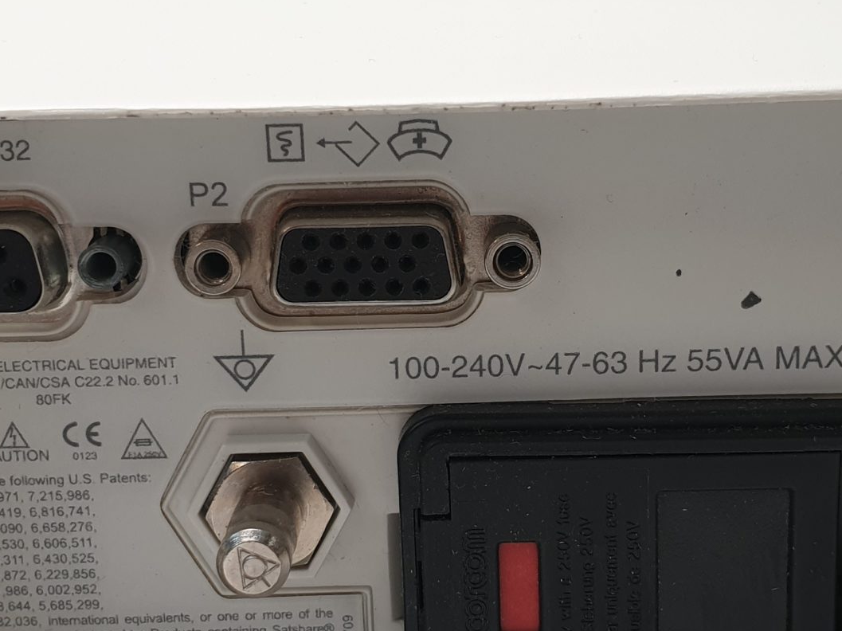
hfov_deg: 30.7
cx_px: 440
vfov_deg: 23.2
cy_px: 365
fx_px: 1532
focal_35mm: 63
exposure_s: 1/100
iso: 80
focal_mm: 4.3
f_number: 2.4
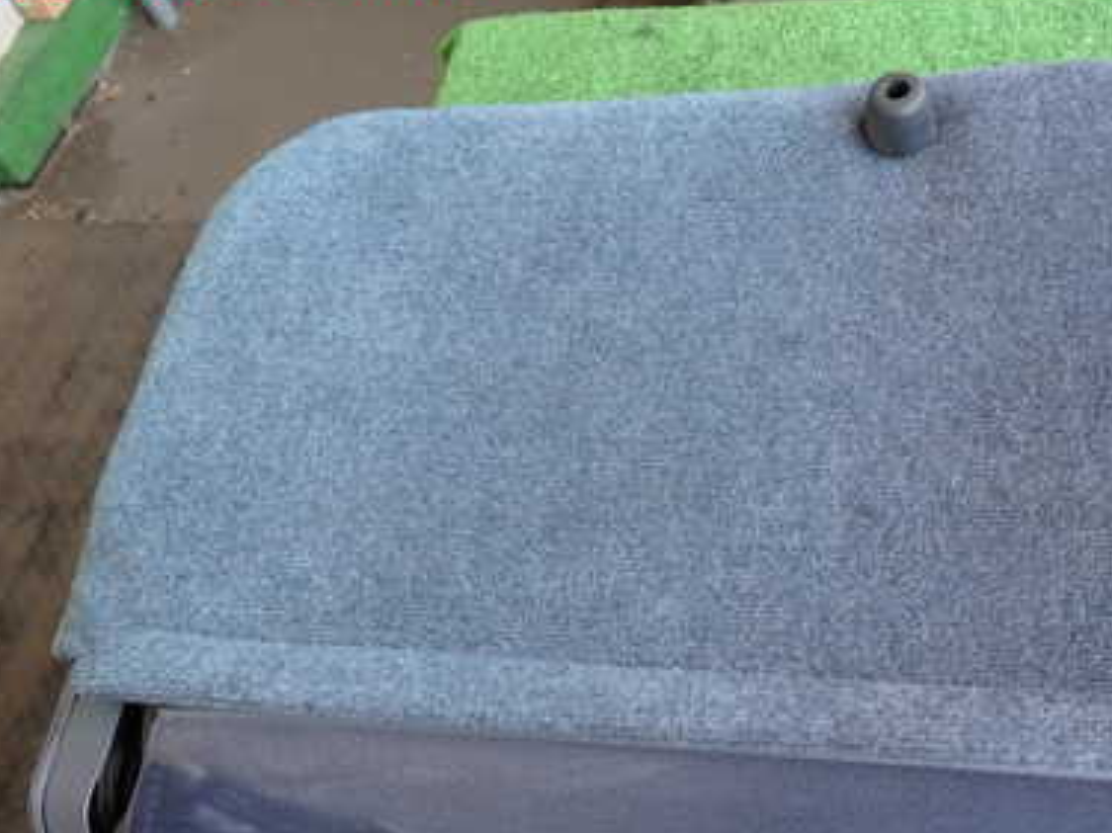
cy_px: 602
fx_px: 1285
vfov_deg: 35.3
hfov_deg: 45.4
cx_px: 818
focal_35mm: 40
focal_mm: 4.5
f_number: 2
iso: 200
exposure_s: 1/60
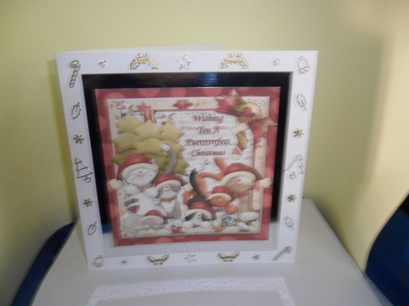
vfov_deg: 51.3
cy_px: 153
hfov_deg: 65.4
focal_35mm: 27
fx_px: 319
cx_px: 204
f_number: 3.5
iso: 320
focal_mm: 4.9
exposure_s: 1/45
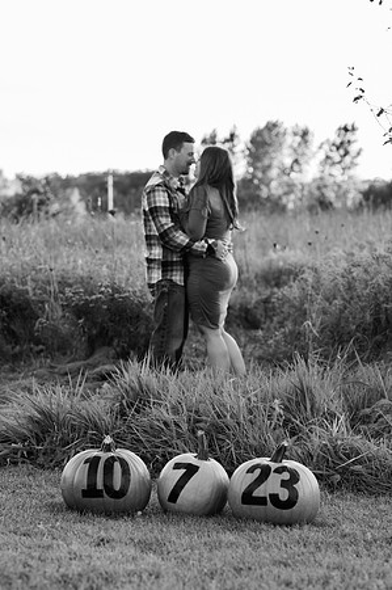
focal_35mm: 85
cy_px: 295
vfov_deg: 23.9
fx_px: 1391
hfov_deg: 16.0
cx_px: 196
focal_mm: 85
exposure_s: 1/250
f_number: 4.5
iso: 400
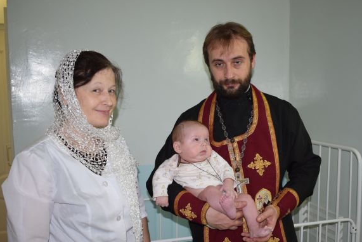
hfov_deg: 46.3
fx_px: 422
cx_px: 196
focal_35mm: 42
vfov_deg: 31.8
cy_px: 147
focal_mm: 20
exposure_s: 1/60
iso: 800
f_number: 3.5
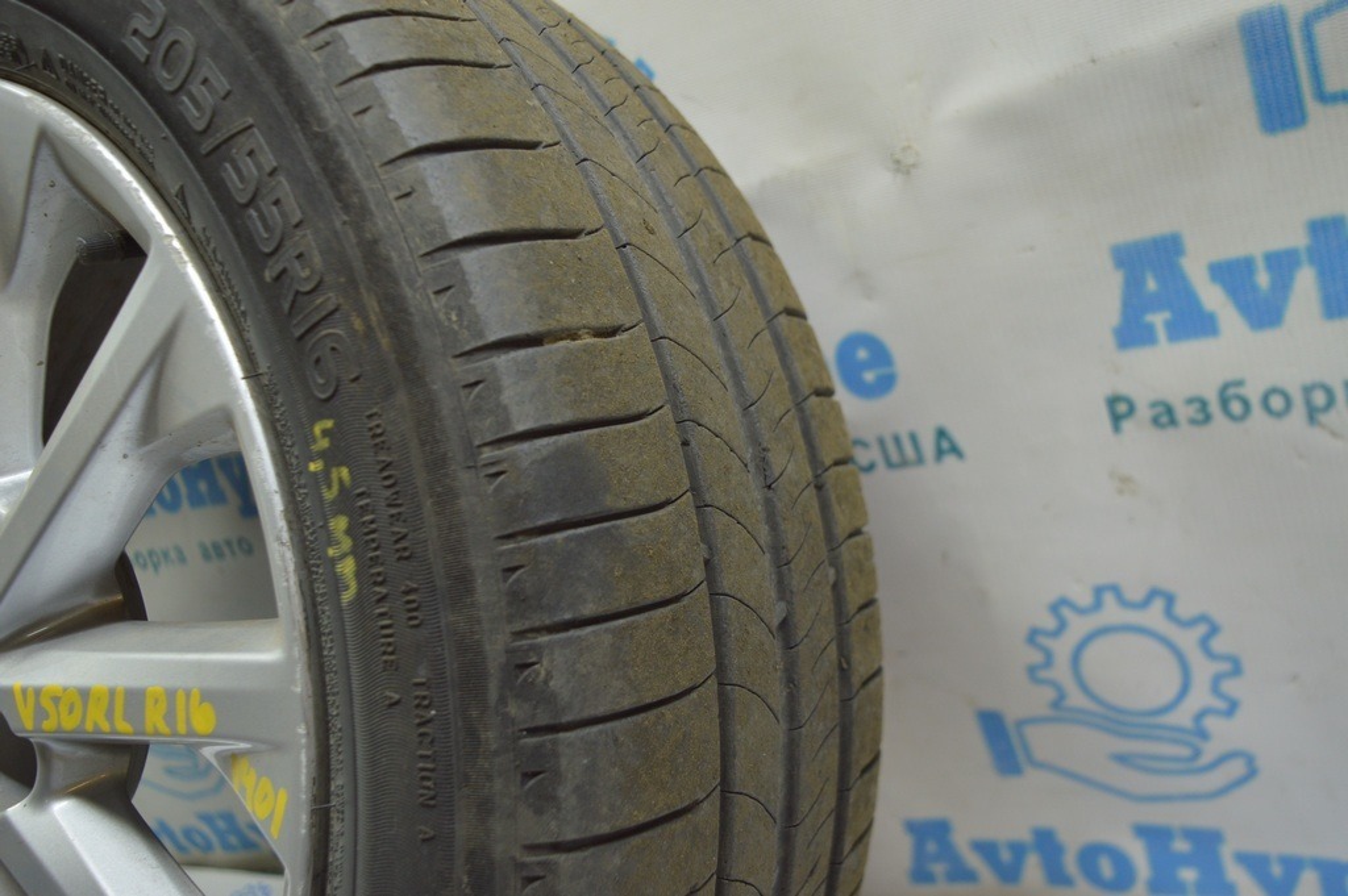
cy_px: 448
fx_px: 1291
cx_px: 674
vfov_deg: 38.3
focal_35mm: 34
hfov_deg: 55.1
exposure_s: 1/50
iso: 400
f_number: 3.8
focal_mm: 23
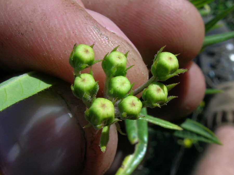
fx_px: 189
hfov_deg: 63.4
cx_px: 117
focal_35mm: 28
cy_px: 88
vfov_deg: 49.7
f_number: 7.9
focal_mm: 5.8
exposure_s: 1/174
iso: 50
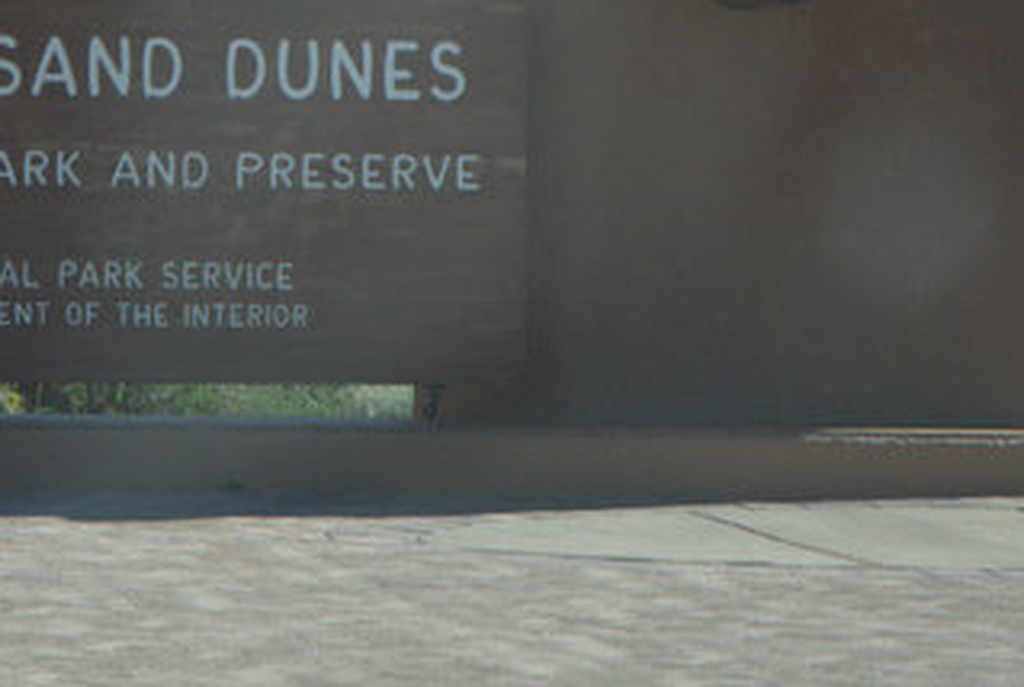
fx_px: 6961
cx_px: 138
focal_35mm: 244
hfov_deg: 8.4
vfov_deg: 5.6
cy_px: 138
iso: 800
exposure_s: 1/2000
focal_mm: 65
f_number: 4.5
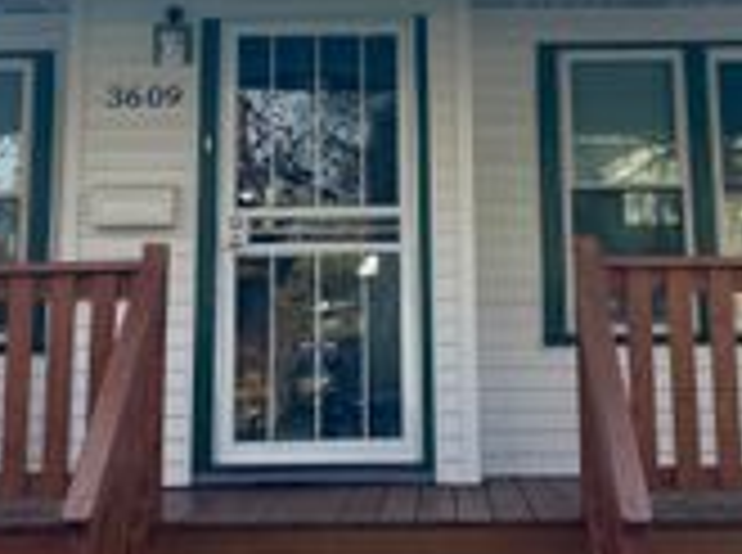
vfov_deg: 18.1
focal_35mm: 79
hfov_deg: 24.8
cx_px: 409
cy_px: -2
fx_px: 1690
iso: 50
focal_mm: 5.96
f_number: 1.6
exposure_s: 1/824
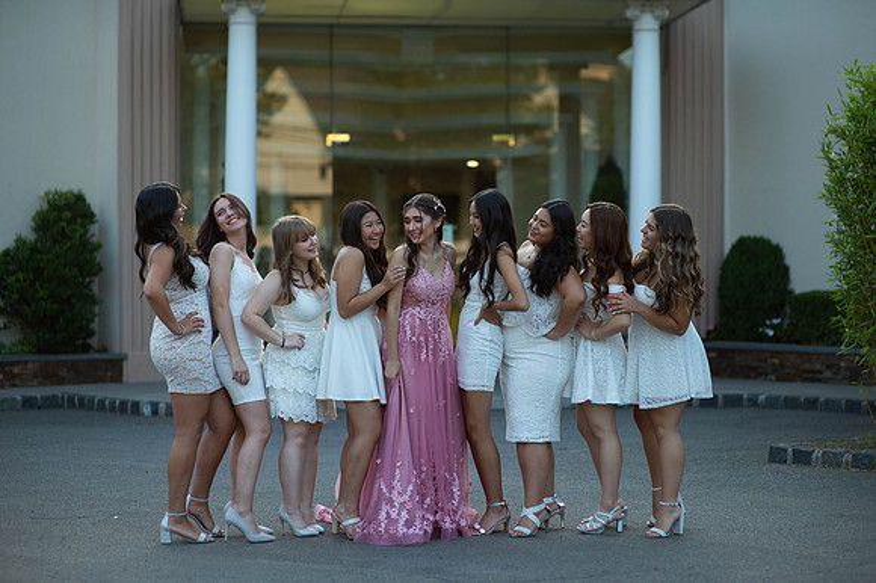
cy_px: 292
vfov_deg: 16.1
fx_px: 2067
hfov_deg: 23.9
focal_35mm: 85
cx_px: 438
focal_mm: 85
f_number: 2
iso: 250
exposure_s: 1/1000
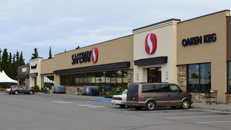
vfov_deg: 18.1
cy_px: 81
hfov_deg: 31.6
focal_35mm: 67
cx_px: 124
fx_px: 408
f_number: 9
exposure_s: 1/125
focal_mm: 35
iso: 400
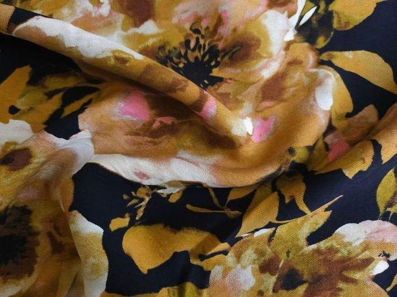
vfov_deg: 56.8
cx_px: 198
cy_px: 148
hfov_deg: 71.6
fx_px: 275
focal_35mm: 24
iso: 250
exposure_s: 1/250
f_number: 1.8
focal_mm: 5
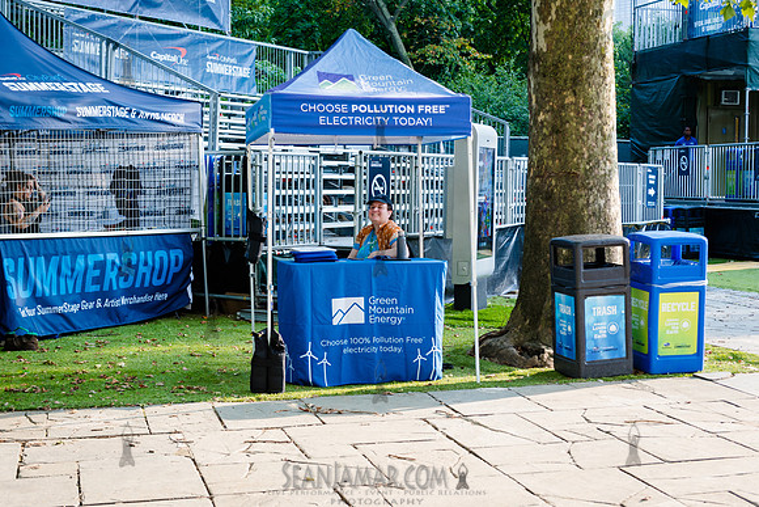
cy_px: 253
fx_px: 1198
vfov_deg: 23.9
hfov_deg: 35.2
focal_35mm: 57
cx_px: 376
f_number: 3.5
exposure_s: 1/250
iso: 500
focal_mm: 56
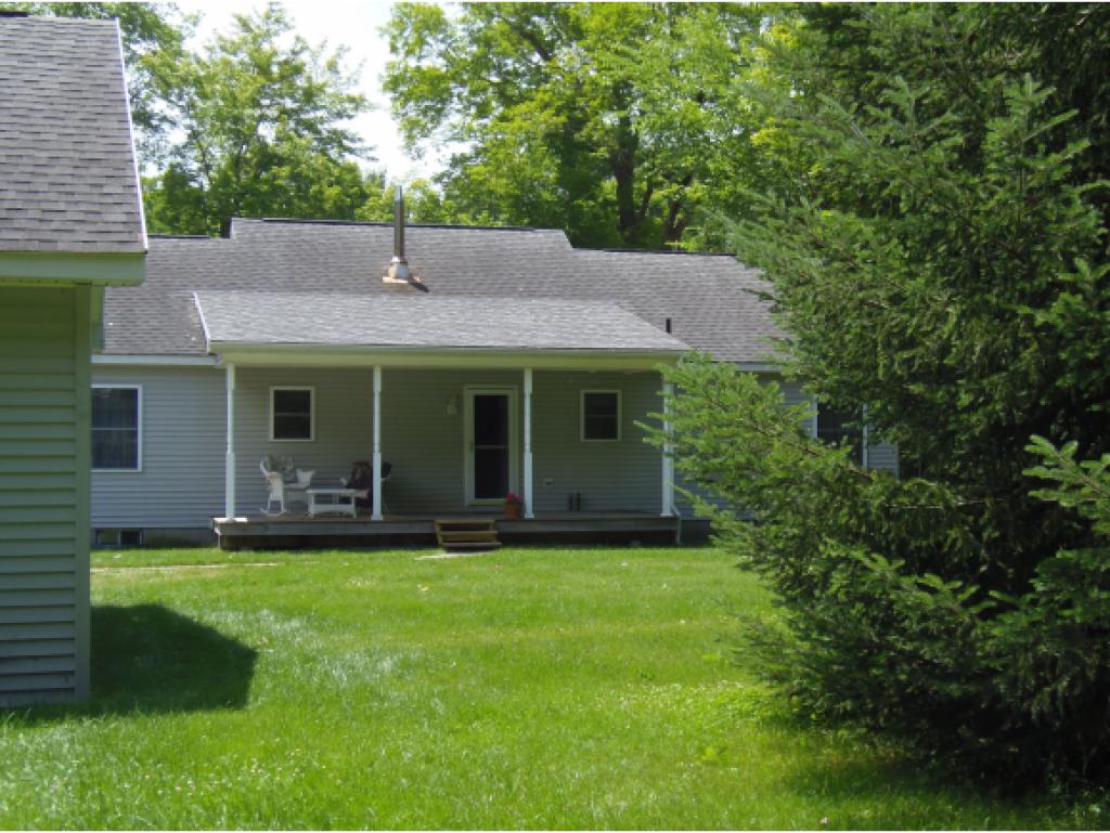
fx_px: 1572
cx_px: 555
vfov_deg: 29.7
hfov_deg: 38.9
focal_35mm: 49
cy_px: 416
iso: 64
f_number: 3.8
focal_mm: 9.1
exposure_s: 1/250
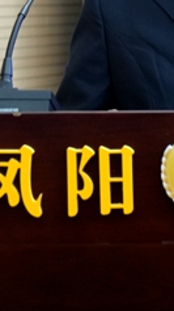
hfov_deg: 7.2
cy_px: 2
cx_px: 217
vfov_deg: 12.8
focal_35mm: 166
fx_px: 1364
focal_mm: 47
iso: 1250
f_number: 4
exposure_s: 1/160
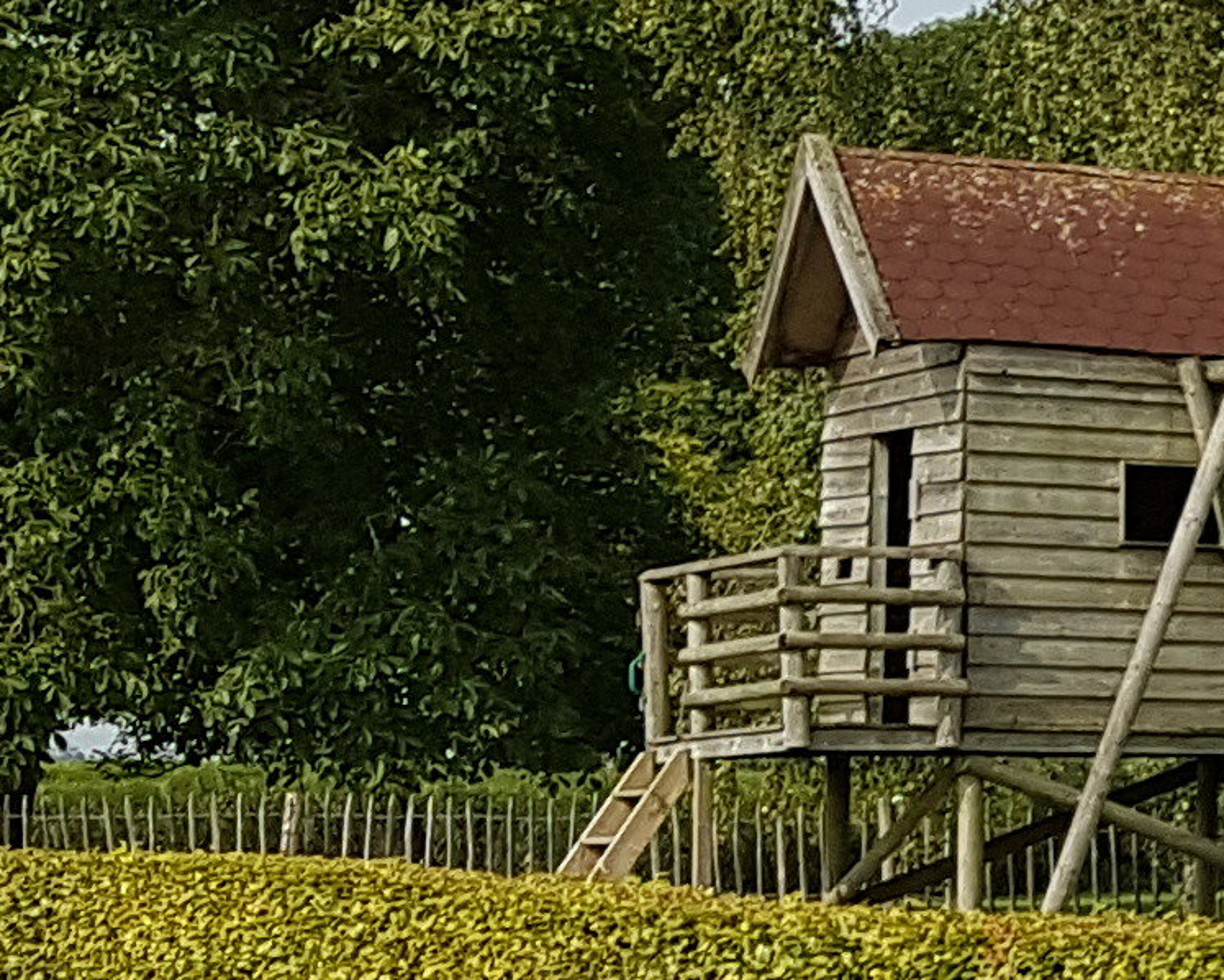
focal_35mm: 137
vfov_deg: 11.3
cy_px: 659
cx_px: 2727
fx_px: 4964
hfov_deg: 11.9
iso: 40
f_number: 1.7
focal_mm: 4.2
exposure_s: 1/2144
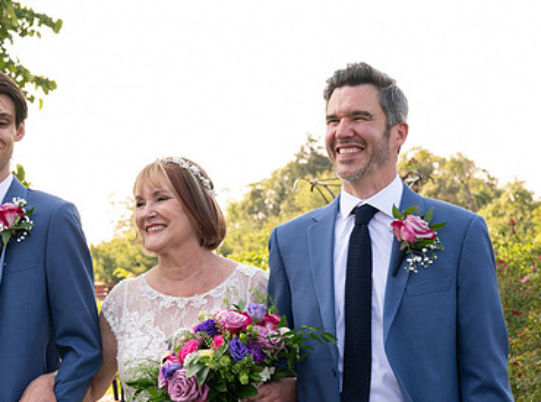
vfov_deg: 15.0
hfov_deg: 20.0
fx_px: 1527
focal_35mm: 98
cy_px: 276
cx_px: 145
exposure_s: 1/400
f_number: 5.6
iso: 640
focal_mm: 55
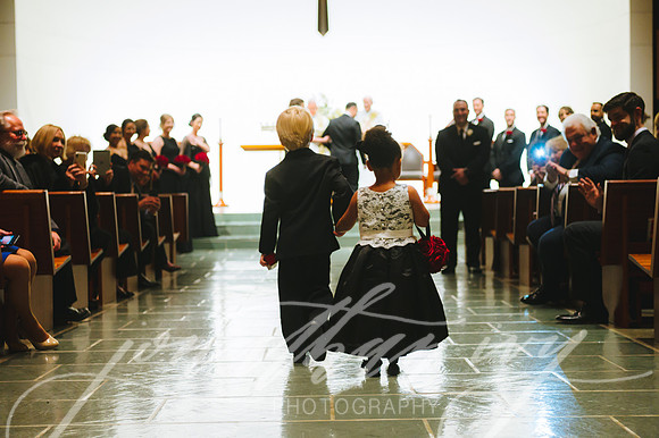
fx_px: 1061
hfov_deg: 34.5
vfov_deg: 23.4
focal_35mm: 58
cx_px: 330
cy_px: 219
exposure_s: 1/160
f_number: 2.8
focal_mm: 58
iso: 4000
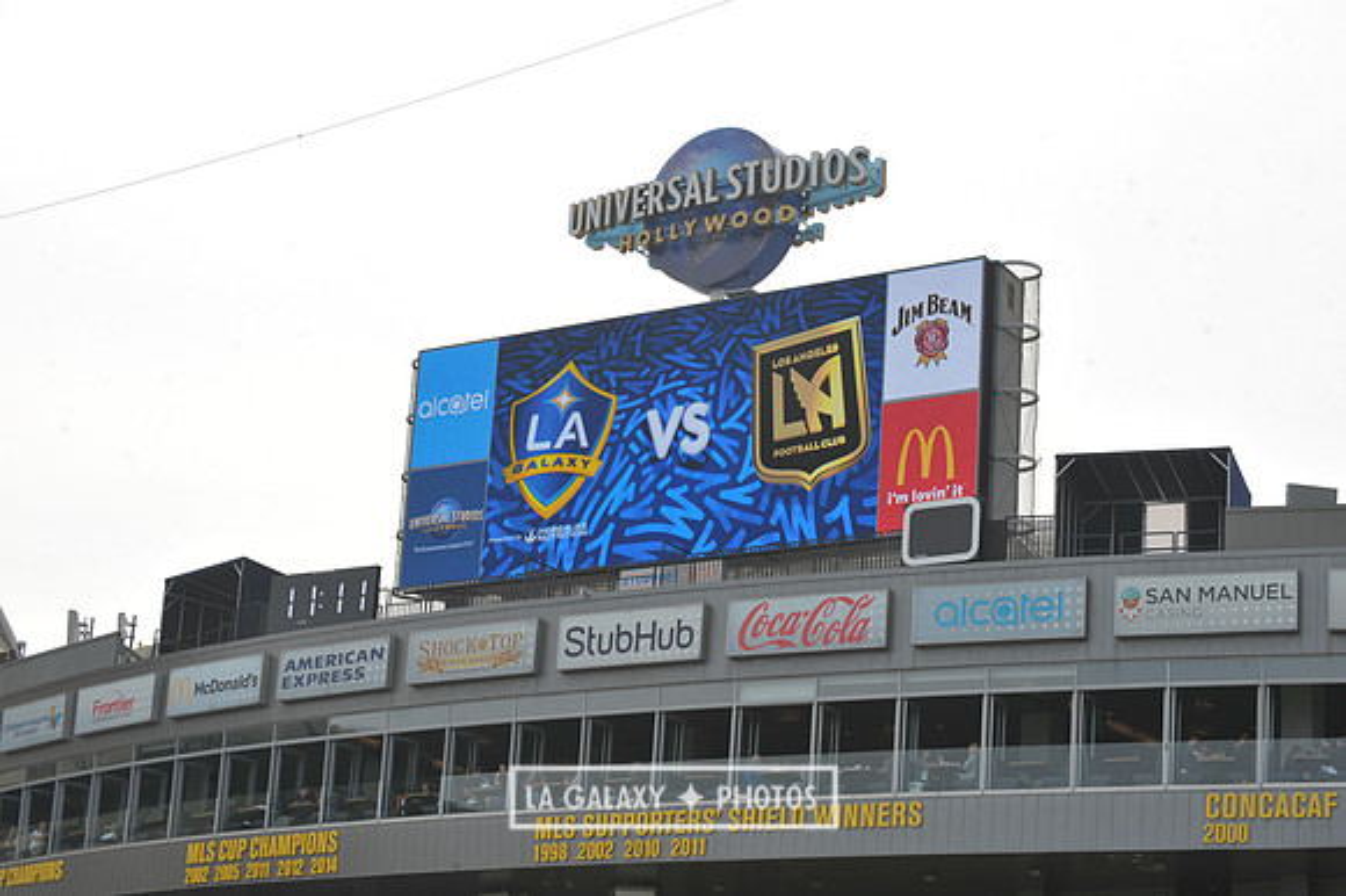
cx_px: 673
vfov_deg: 16.6
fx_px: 3064
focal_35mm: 82
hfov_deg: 24.8
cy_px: 448
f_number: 10
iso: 200
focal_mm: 82
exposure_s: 1/400
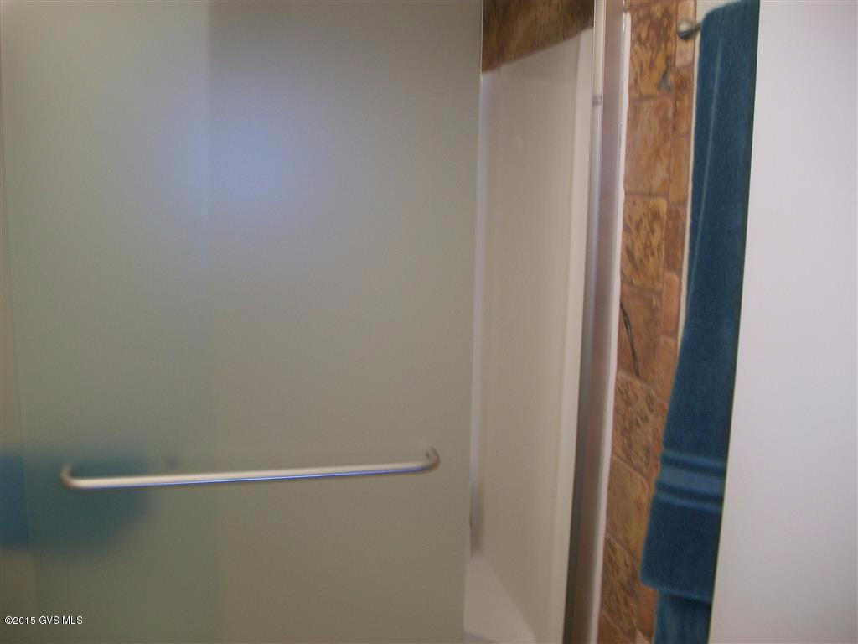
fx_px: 793
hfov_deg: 56.8
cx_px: 429
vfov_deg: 44.2
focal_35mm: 32
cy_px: 322
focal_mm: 5.7
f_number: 2.9
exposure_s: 1/30
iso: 80
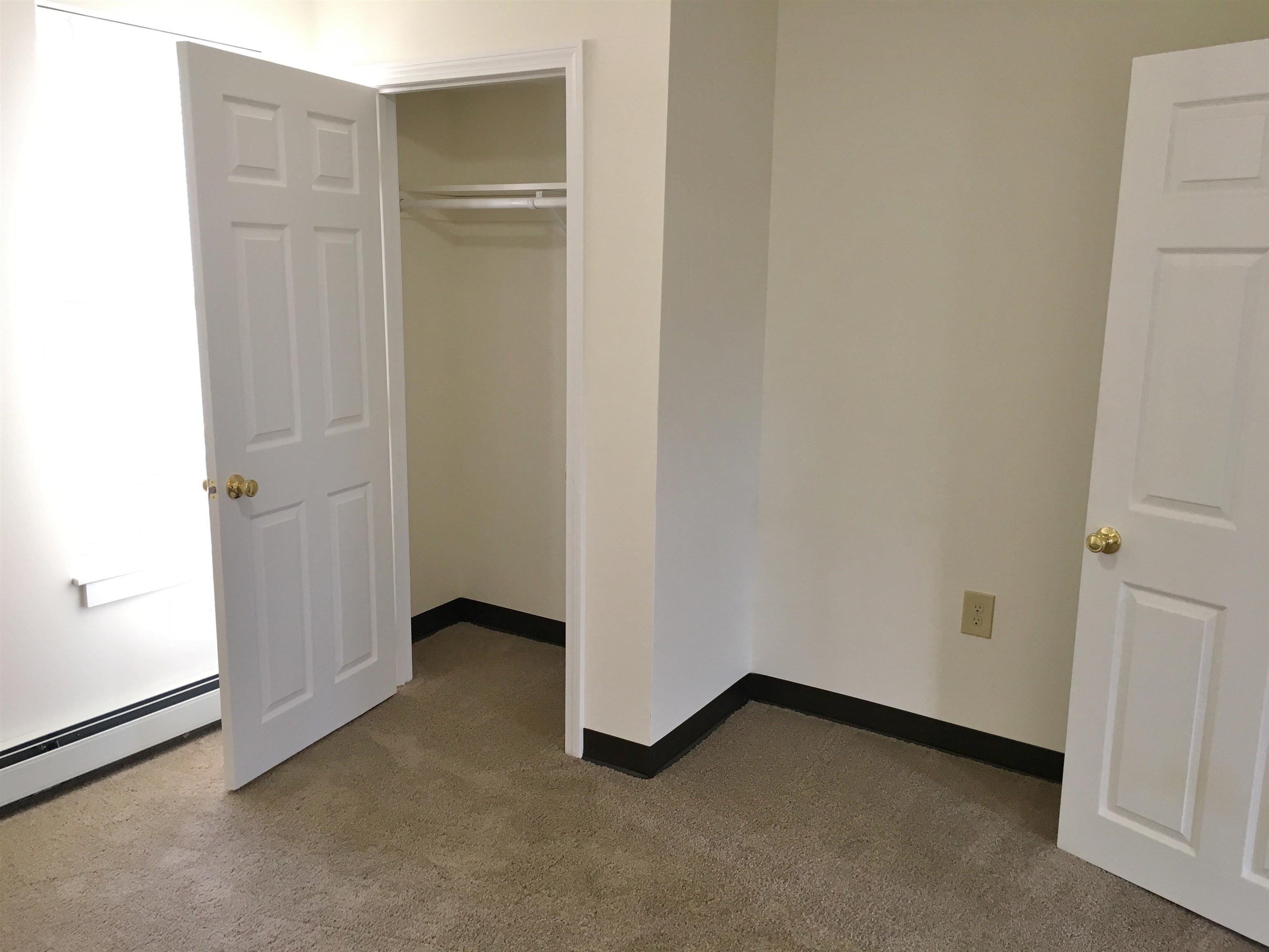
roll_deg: -0.9
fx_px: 1063
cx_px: 634
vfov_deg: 48.2
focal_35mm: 29
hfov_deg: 61.7
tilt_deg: -11.2
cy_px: 476
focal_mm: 4.15
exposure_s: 1/30
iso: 50
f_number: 2.2
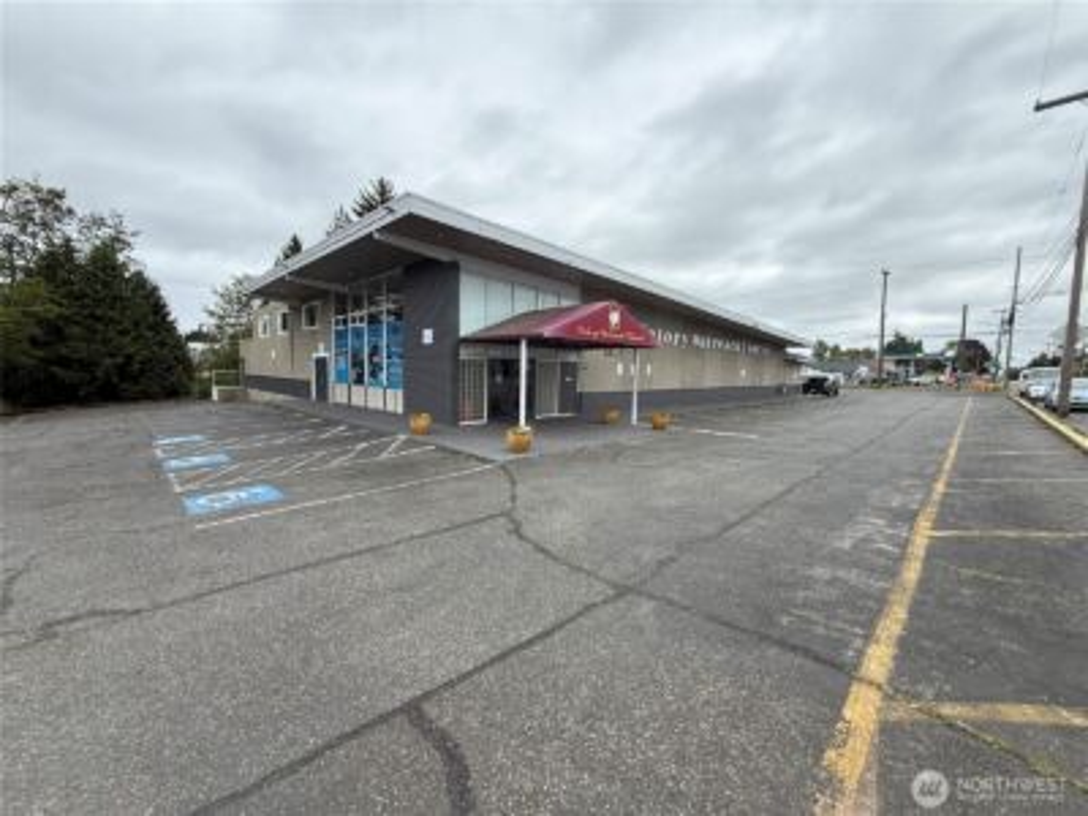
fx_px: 440
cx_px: 544
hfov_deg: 102.1
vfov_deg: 85.7
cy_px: 408
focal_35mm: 14
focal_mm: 2.22
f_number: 2.2
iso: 64
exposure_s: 1/914
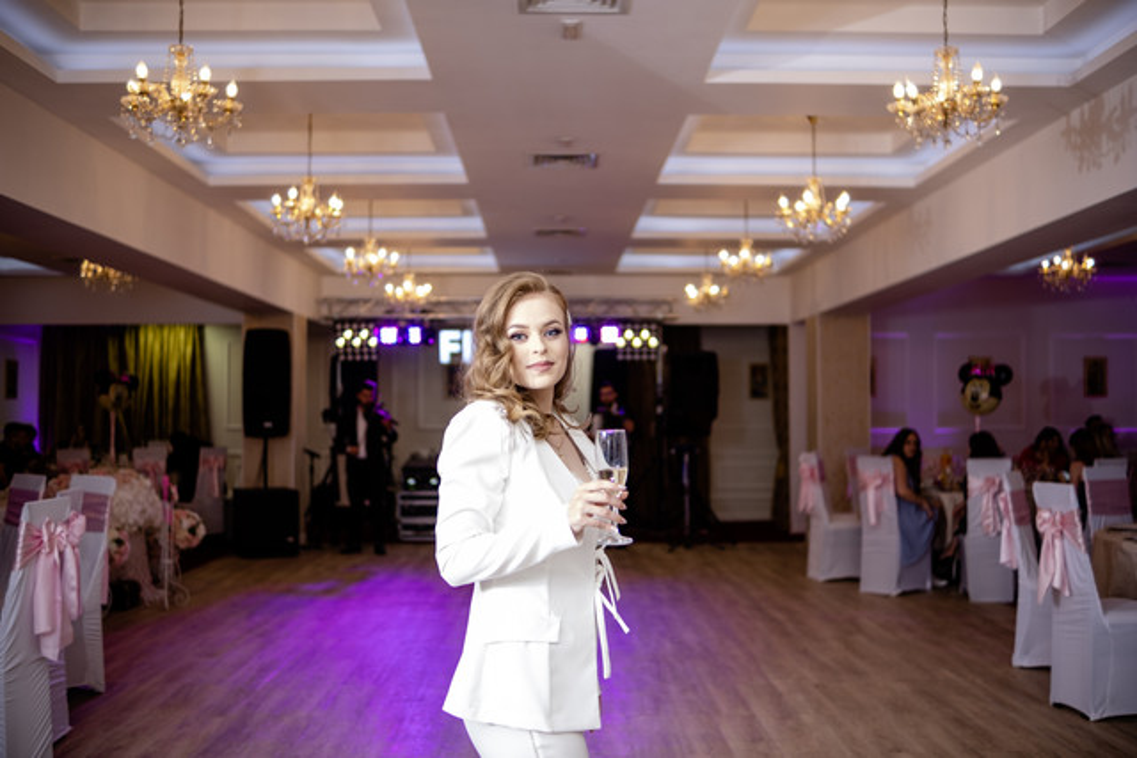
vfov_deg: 37.9
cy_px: 379
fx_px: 1106
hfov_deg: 54.4
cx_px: 568
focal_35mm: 35
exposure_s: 1/250
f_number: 1.4
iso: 100
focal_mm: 23
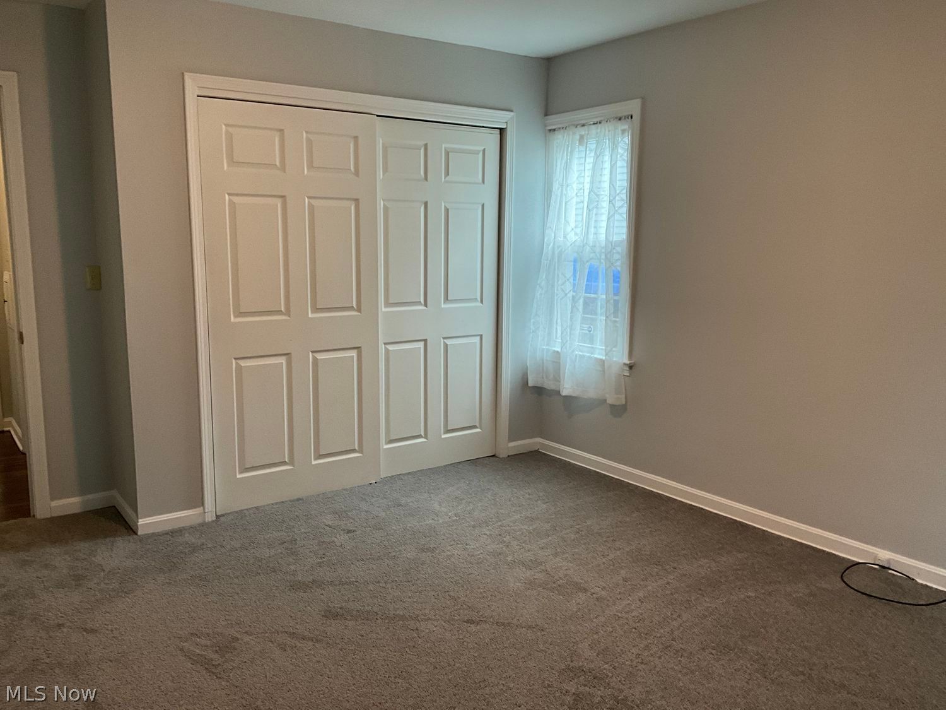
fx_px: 793
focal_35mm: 29
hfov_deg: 61.7
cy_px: 355
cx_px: 473
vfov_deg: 48.2
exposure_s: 1/60
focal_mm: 3
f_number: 1.8
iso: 100
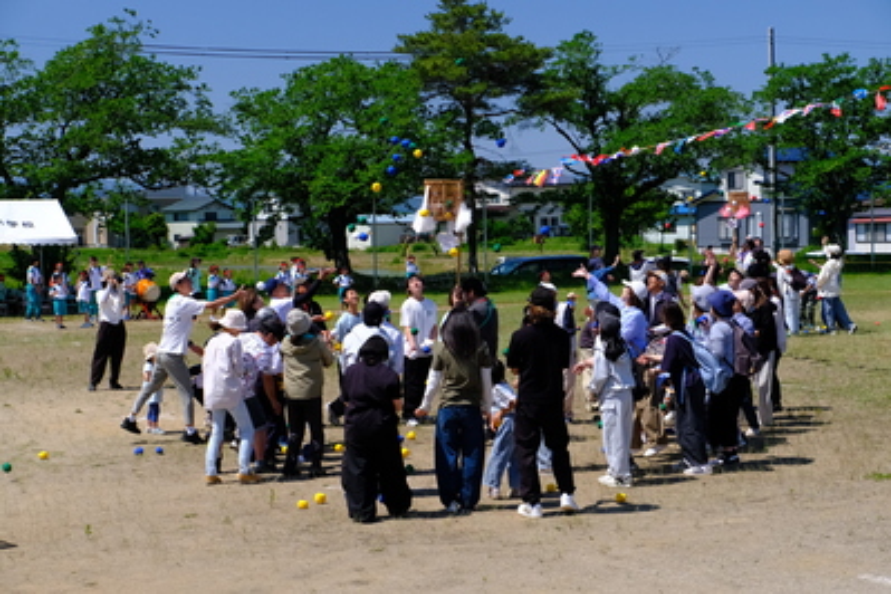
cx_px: 446
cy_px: 297
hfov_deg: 30.5
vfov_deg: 20.6
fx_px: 1633
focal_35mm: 66
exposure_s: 1/1100
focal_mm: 43.9
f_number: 8
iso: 2000
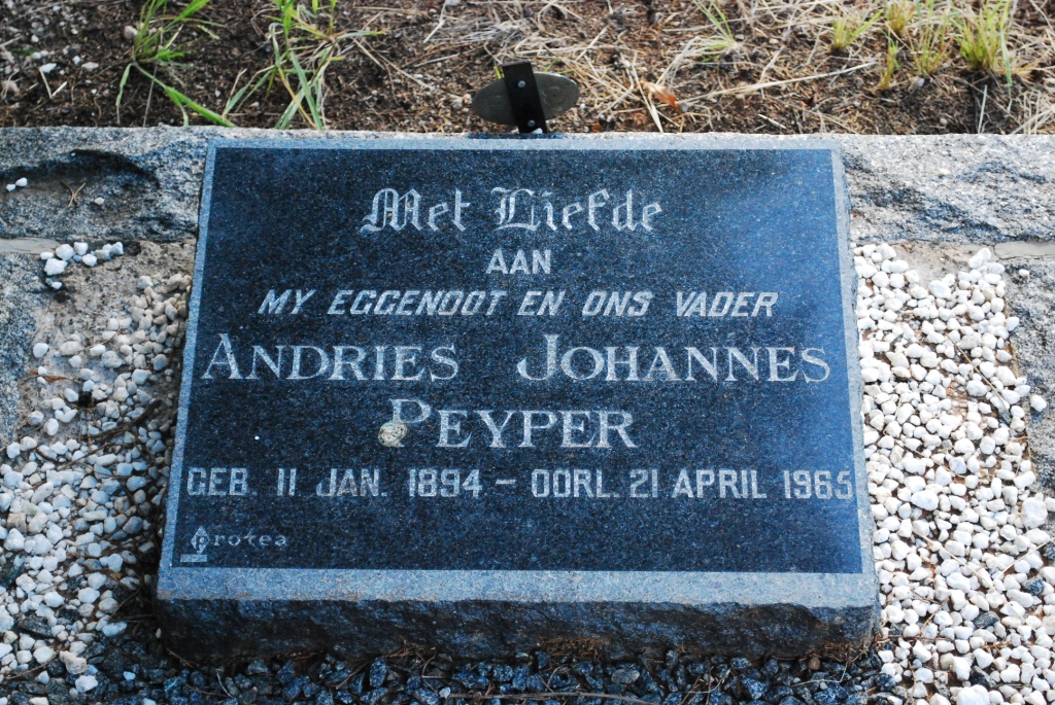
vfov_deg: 18.2
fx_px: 2200
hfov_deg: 27.0
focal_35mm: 75
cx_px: 528
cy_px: 352
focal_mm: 50
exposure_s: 1/400
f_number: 5.6
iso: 1600
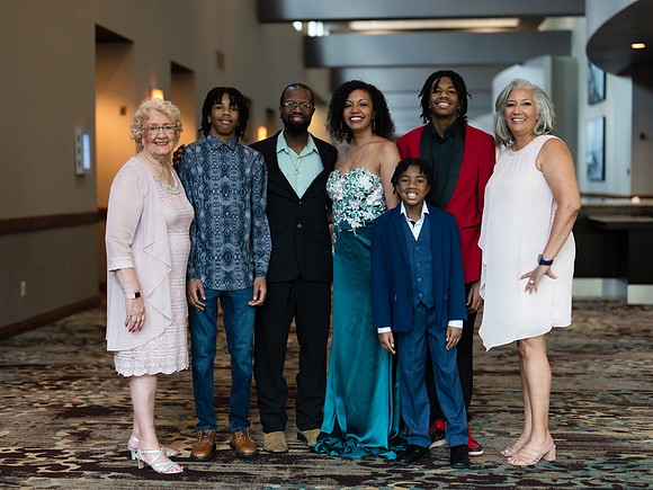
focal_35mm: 56
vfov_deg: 26.1
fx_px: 1056
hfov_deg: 34.4
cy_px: 243
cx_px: 319
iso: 320
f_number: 1.2
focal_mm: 50
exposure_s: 1/320
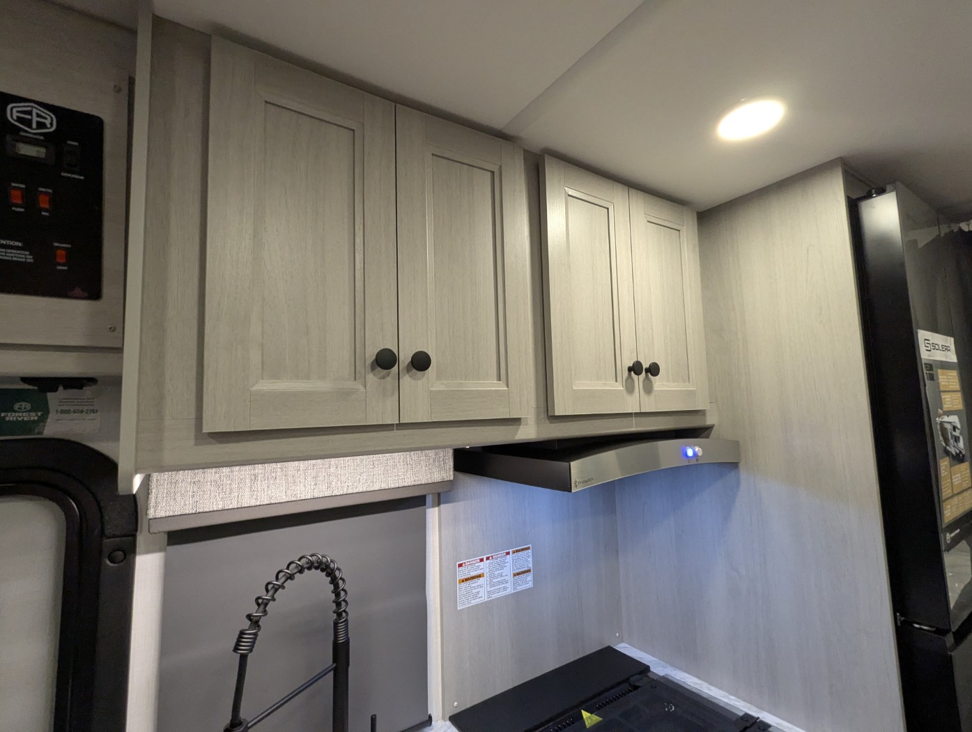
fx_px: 450
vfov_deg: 78.2
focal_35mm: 16
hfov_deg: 94.4
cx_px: 486
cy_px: 366
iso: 385
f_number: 2.2
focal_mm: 2.35
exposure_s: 1/77.5
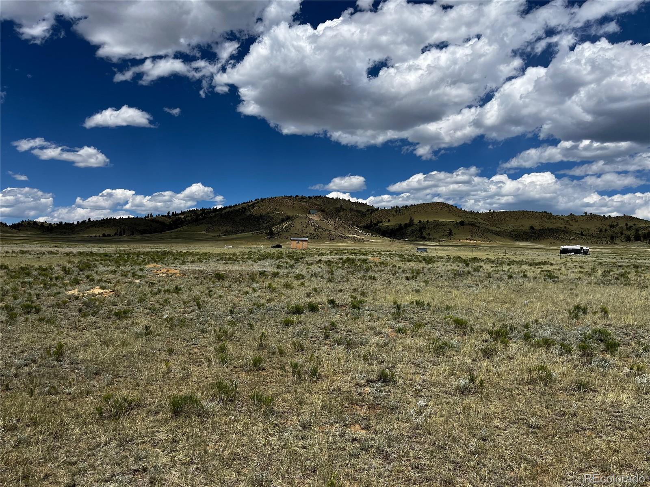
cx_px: 325
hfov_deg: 67.3
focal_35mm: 26
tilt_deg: +2.4
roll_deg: -1.6
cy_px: 244
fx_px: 488
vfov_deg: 53.1
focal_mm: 5.1
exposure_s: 1/6897
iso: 50
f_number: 1.6
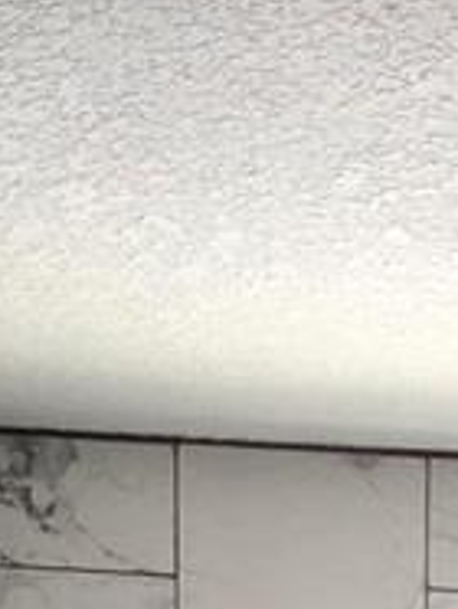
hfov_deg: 9.0
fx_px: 2834
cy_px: 1608
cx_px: 702
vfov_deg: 10.1
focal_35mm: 161
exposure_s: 1/100
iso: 253
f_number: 1.89
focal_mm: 5.43
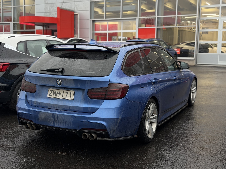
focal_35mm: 48
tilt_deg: -6.6
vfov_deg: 30.3
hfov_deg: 39.7
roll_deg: -1.1
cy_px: 84
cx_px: 113
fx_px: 313
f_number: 1.78
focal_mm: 6.76
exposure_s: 1/95
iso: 100
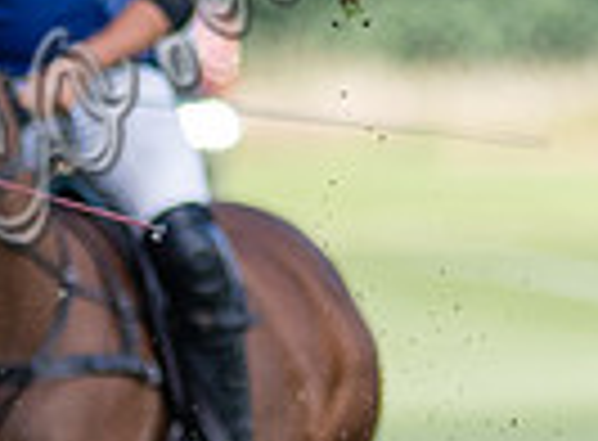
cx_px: -836
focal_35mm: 3897
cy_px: 913
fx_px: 66899
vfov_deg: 0.4
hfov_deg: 0.5
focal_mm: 300
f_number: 2.8
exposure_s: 1/2500
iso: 250
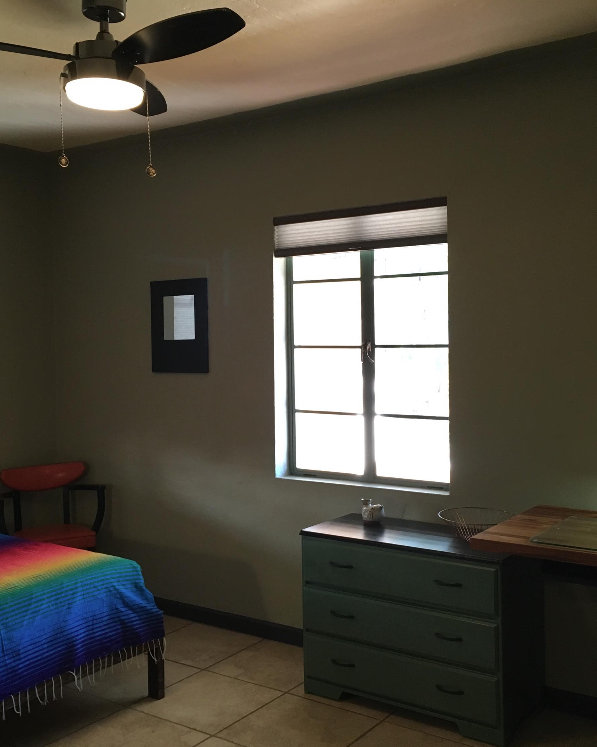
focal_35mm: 38
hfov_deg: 39.2
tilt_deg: -2.4
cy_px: 373
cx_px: 293
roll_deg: +1.4
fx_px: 839
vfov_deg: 47.9
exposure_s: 1/30
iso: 100
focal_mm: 4.15
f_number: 2.2
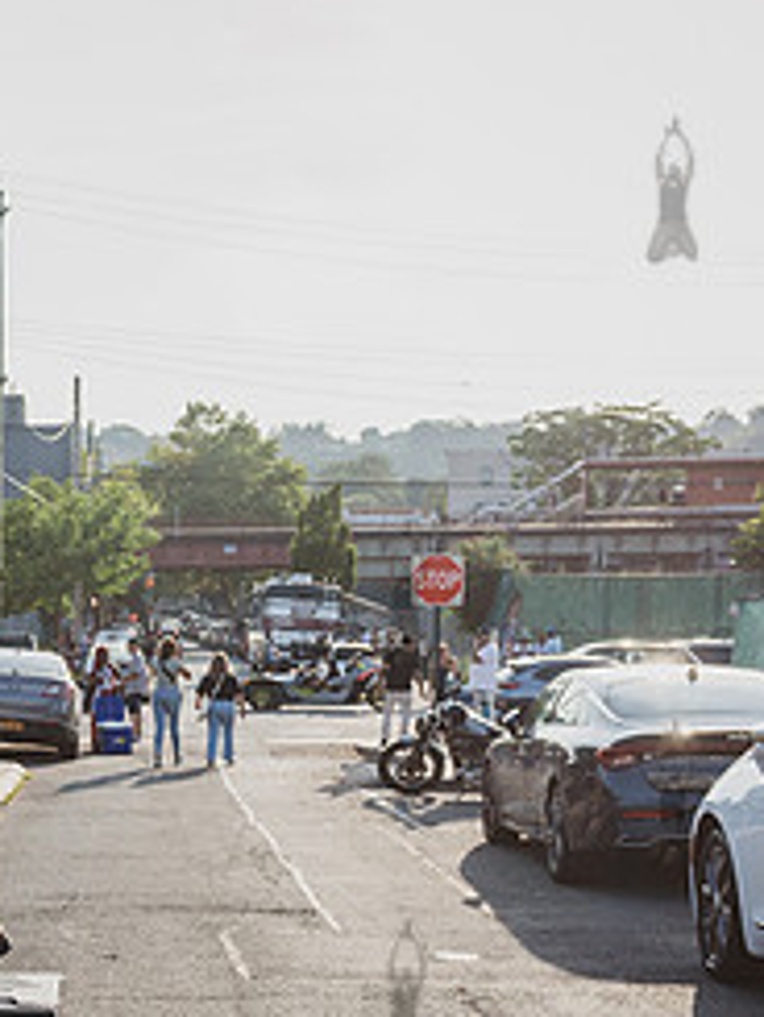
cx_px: -133
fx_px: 2088
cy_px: 791
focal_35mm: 71
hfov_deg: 19.6
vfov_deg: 26.9
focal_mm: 31
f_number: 5
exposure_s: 1/1000
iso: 250
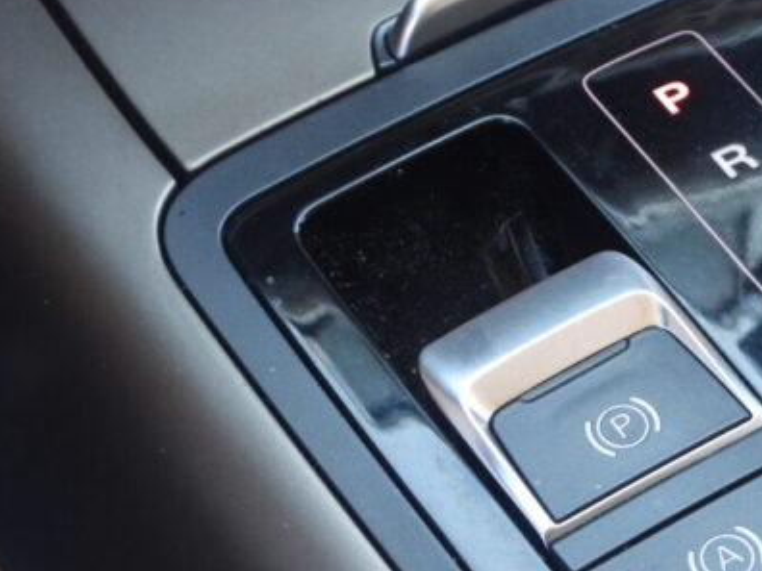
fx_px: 2179
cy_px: 408
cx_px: 637
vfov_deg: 14.9
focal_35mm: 99
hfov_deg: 19.6
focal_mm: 9.8
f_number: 3.5
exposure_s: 1/25
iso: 400
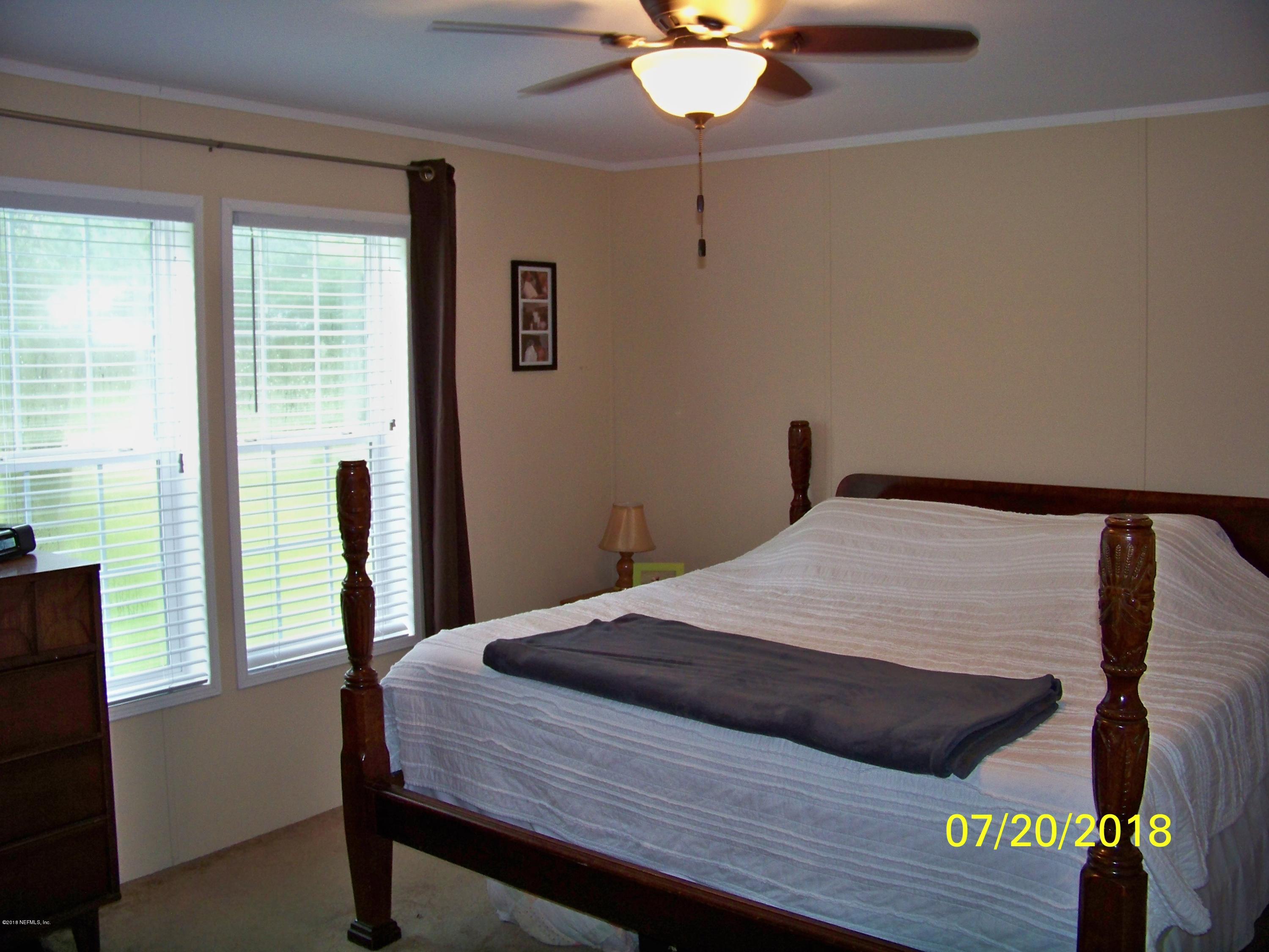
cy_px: 476
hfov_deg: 55.4
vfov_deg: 42.9
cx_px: 634
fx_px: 1210
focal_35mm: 33
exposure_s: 1/30
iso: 200
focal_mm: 5.85
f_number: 2.8
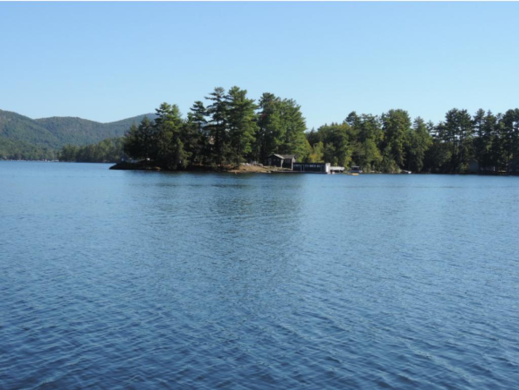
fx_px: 825
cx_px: 260
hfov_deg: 34.9
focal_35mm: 55
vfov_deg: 26.6
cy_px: 195
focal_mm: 9.8
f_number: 3.7
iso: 140
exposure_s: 1/1000
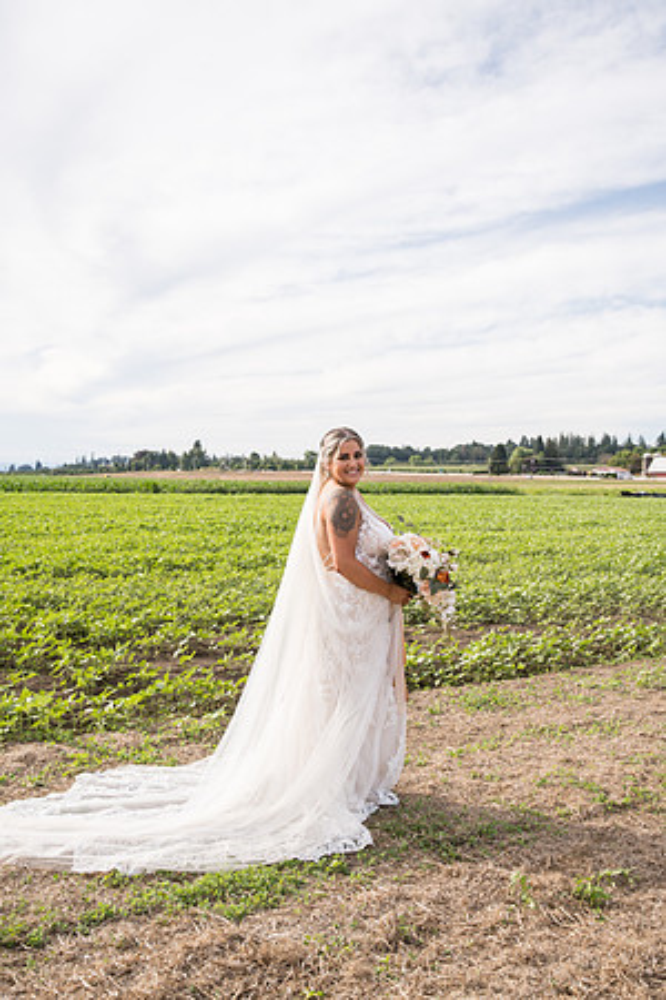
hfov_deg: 36.9
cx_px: 333
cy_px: 500
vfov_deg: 53.1
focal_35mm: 36
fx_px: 999
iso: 160
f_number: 6.3
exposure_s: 1/400
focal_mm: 36
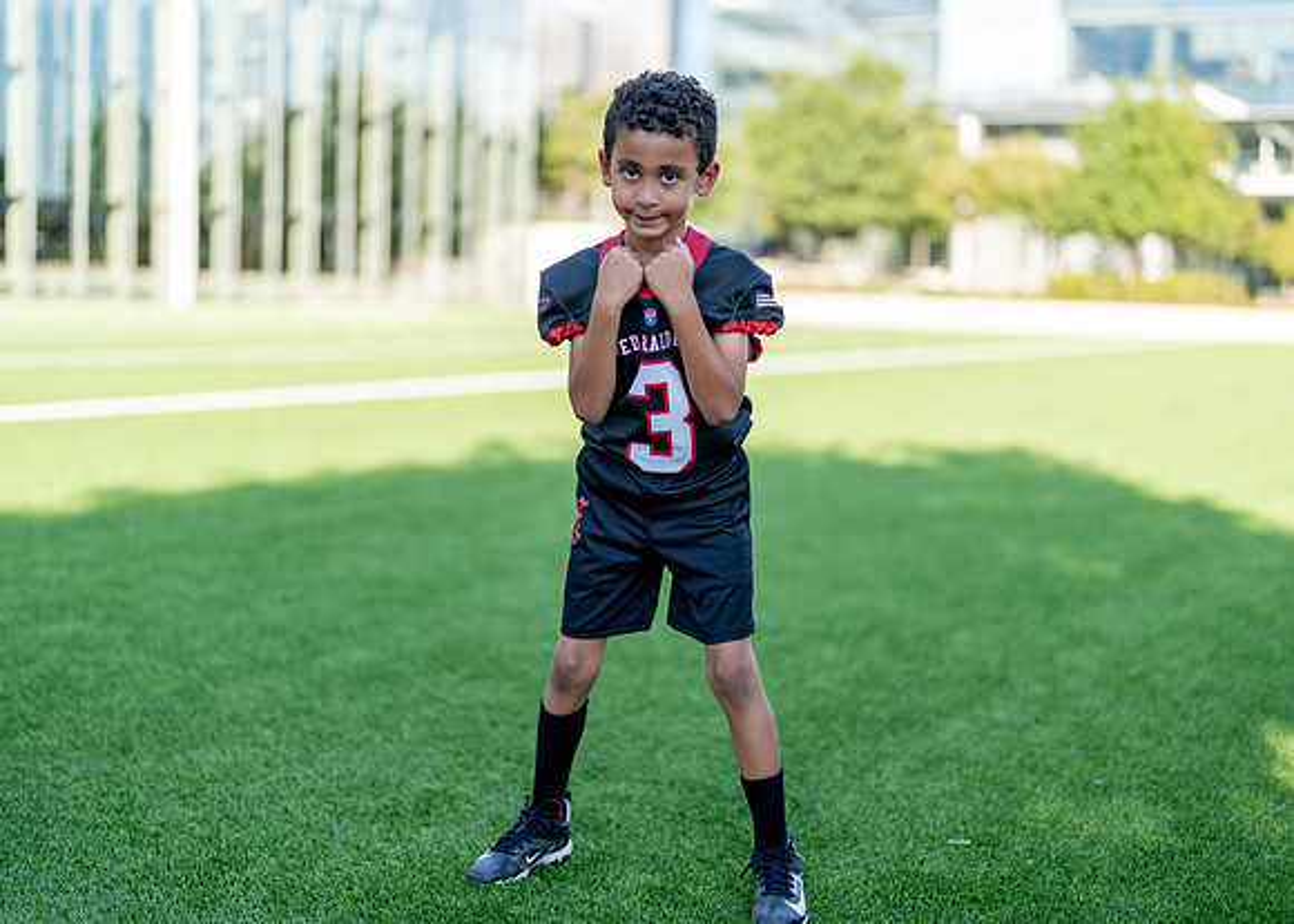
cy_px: 462
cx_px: 647
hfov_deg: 37.2
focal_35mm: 52
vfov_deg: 27.0
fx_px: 1925
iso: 100
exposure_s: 1/1250
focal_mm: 50
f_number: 1.2
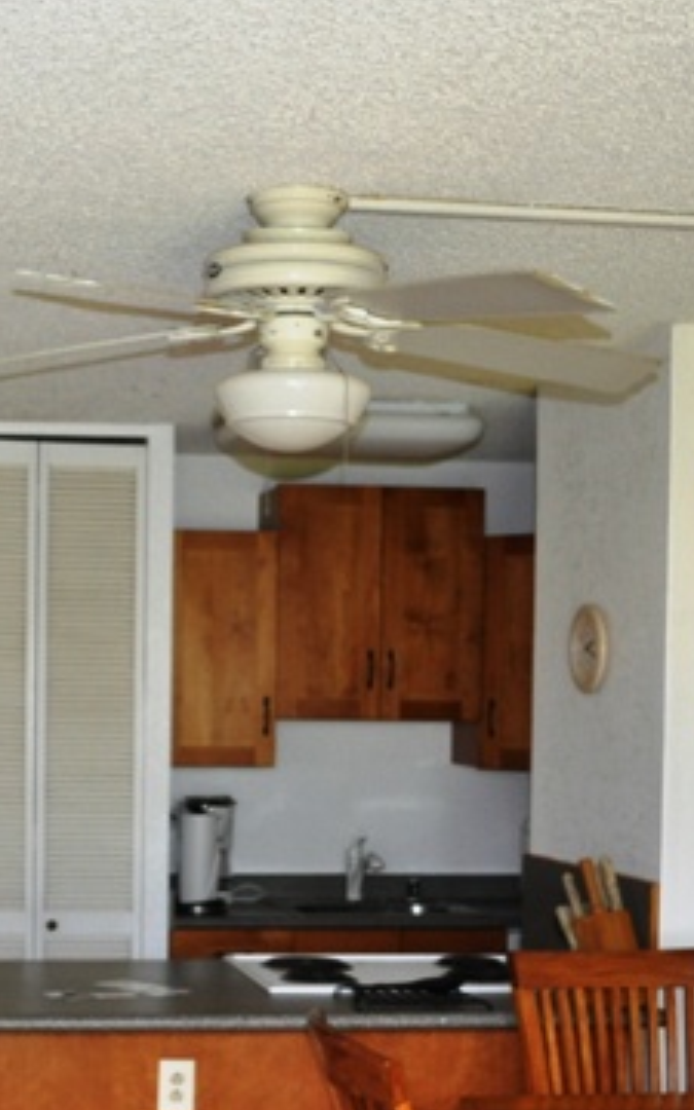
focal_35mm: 61
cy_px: 775
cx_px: 40
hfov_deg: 20.8
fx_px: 1846
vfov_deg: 33.1
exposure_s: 1/100
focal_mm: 18
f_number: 3.5
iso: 800
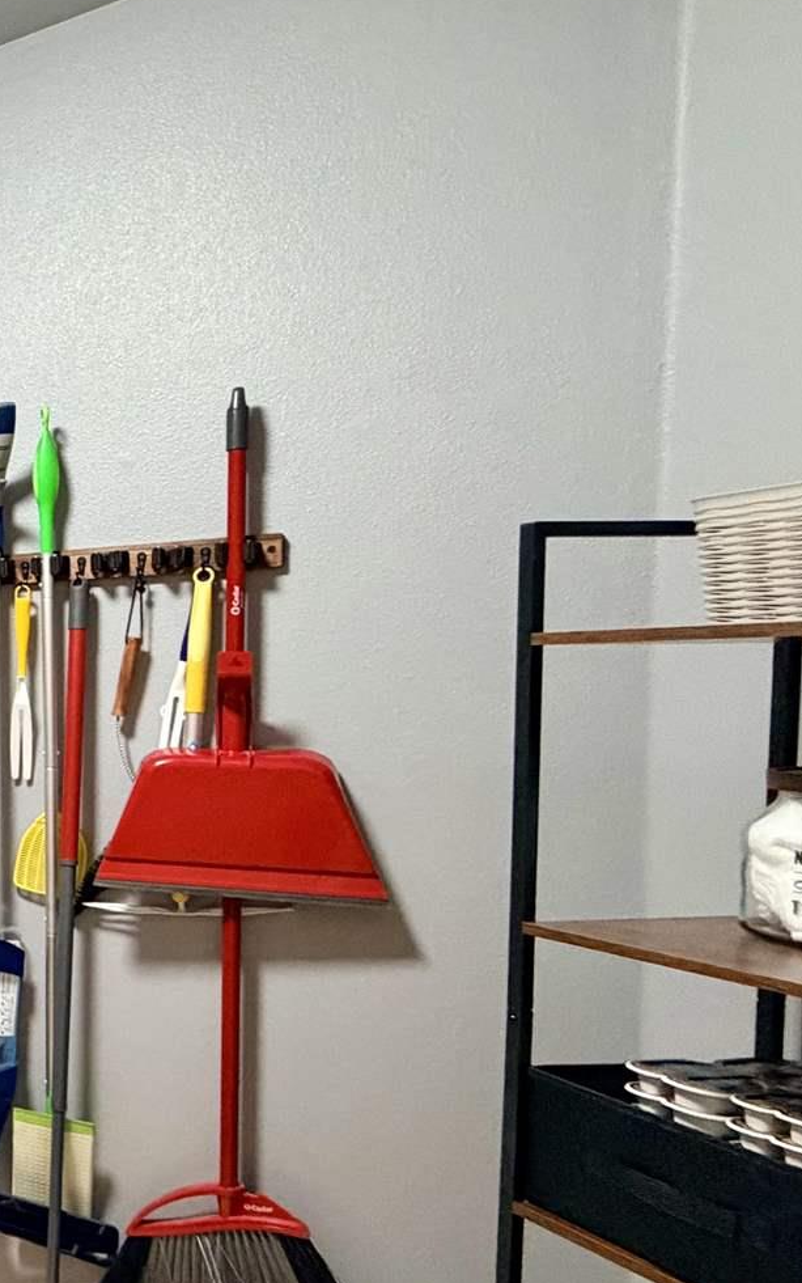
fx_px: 1083
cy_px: 734
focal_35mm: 31
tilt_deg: -2.8
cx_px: -508
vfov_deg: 61.0
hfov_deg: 25.3
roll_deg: +1.1
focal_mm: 2.22
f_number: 2.2
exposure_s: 1/60
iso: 400
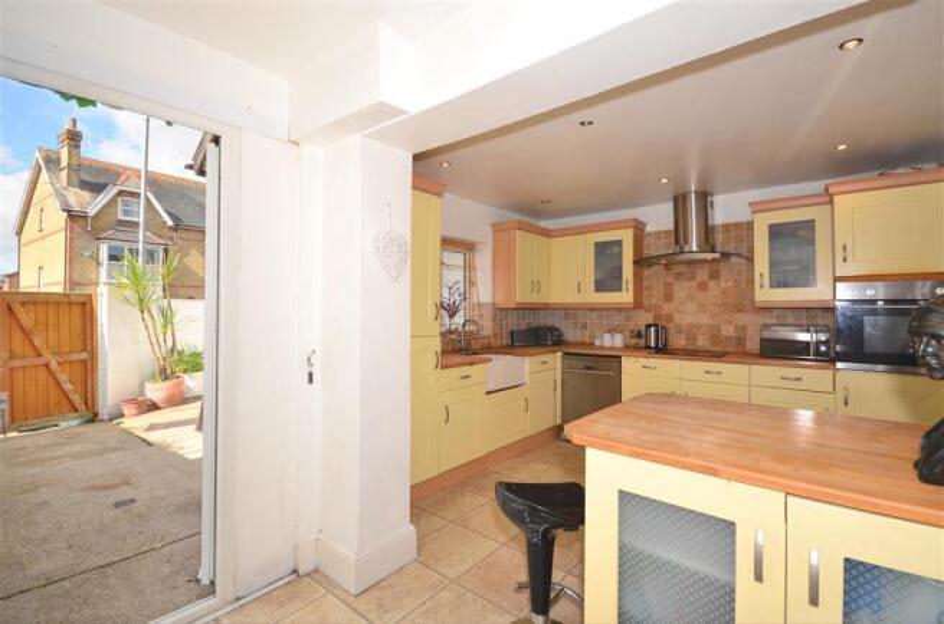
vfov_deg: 77.0
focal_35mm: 15
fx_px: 392
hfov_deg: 100.5
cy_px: 312
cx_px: 472
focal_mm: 10
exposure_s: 1/80
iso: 200
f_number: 5
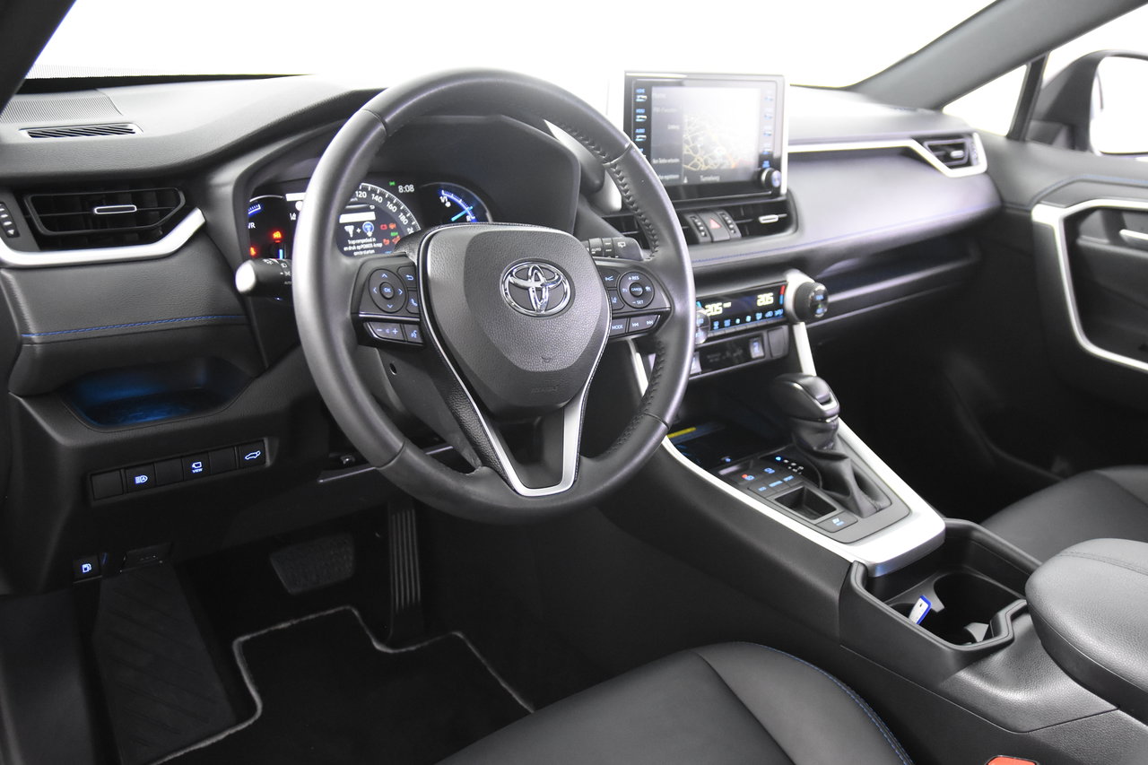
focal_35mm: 33
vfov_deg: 40.0
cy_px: 382
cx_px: 574
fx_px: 1052
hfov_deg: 57.2
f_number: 3
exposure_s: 1/30
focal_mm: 22
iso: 3600
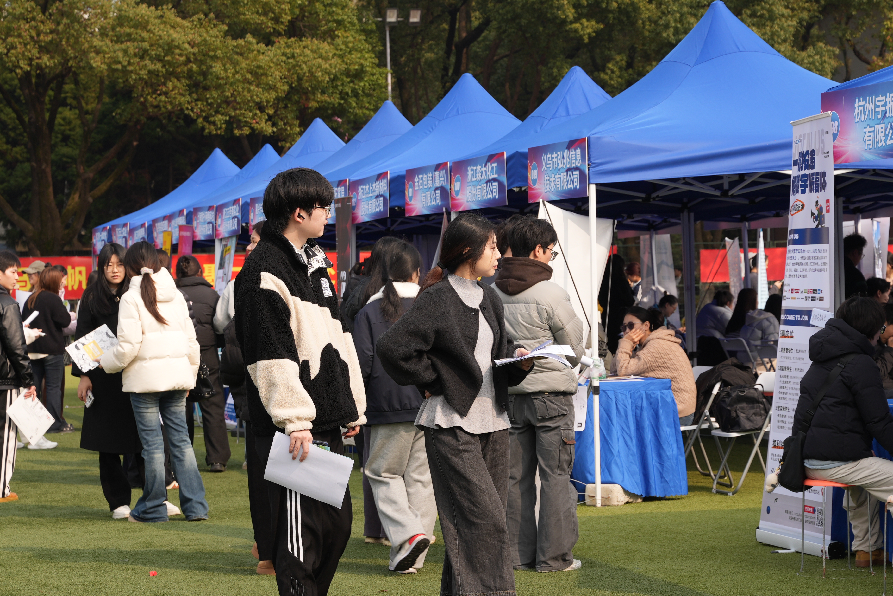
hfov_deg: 19.5
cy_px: 298
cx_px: 446
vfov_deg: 13.0
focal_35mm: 105
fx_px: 2604
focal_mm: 70
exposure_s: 1/200
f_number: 7.1
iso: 100
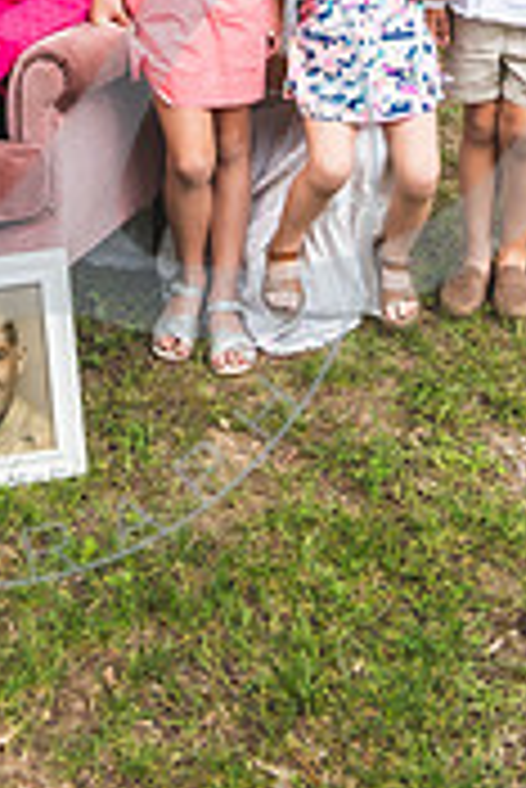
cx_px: 162
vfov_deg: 21.0
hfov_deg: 15.2
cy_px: -171
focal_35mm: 90
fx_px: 1968
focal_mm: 35
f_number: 5.6
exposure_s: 1/200
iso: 160
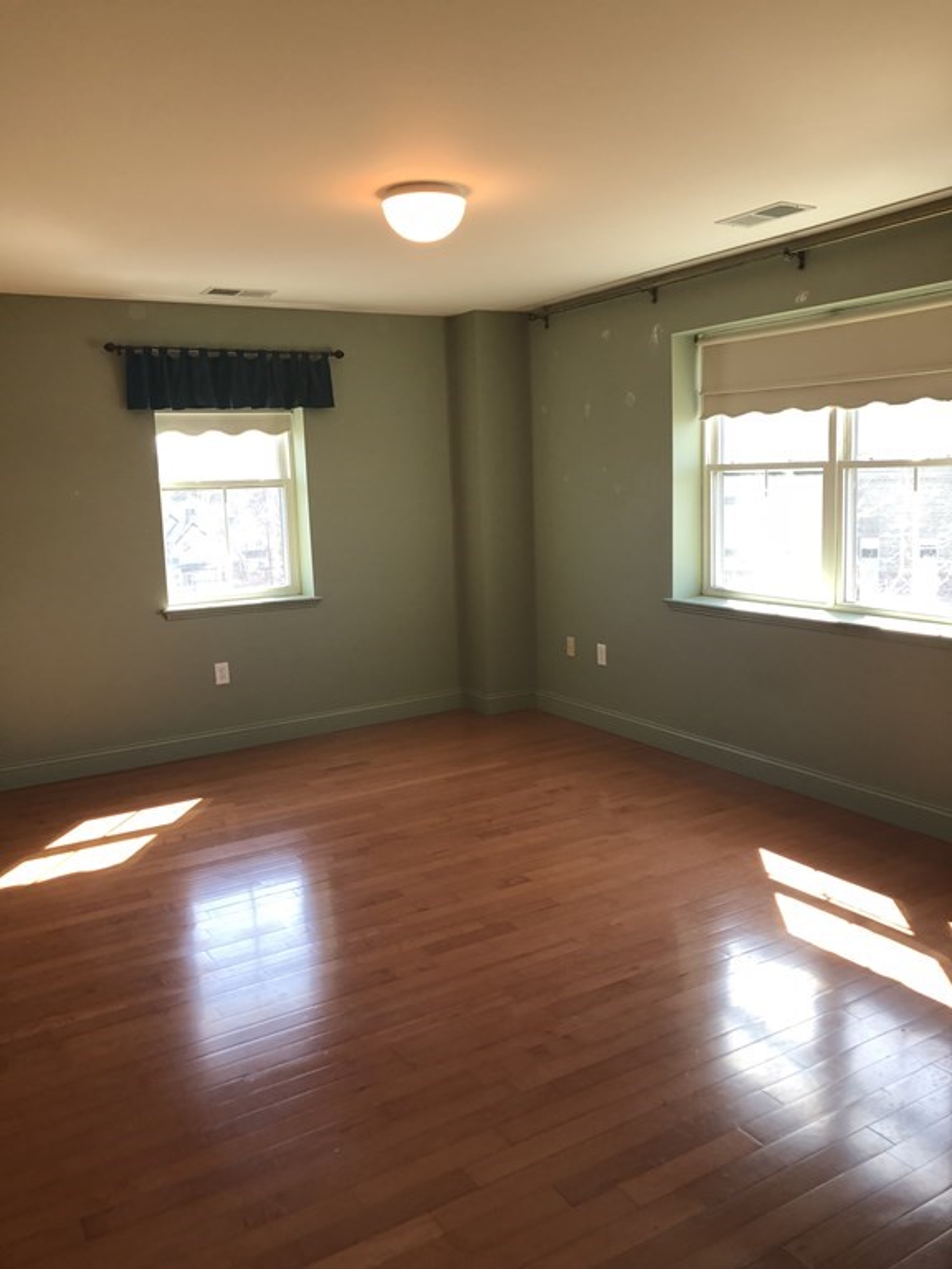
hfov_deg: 49.7
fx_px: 1027
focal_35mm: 28
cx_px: 476
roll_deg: +2.9
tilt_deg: -8.0
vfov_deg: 63.4
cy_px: 634
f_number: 1.8
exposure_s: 1/40
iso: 20
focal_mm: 3.99
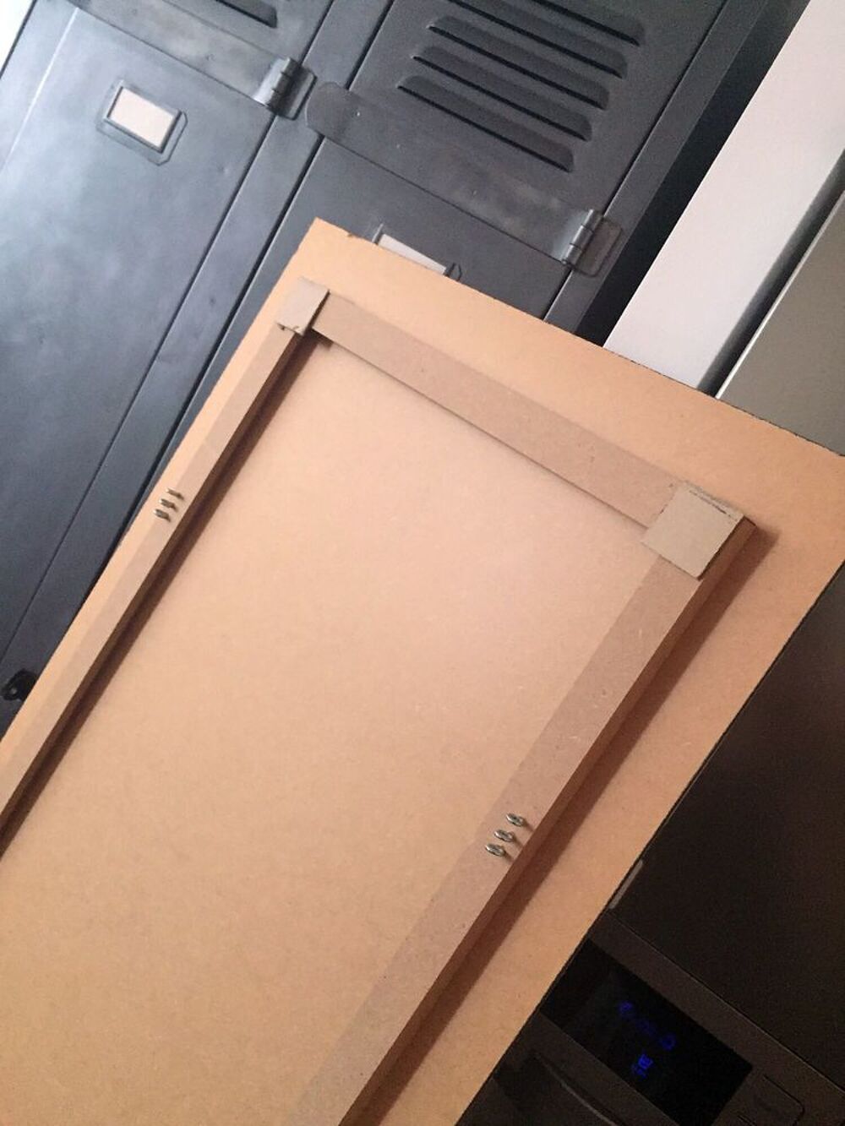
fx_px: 944
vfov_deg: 61.7
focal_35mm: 29
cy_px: 563
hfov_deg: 48.2
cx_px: 422
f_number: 2.2
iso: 320
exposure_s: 1/25
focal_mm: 4.15
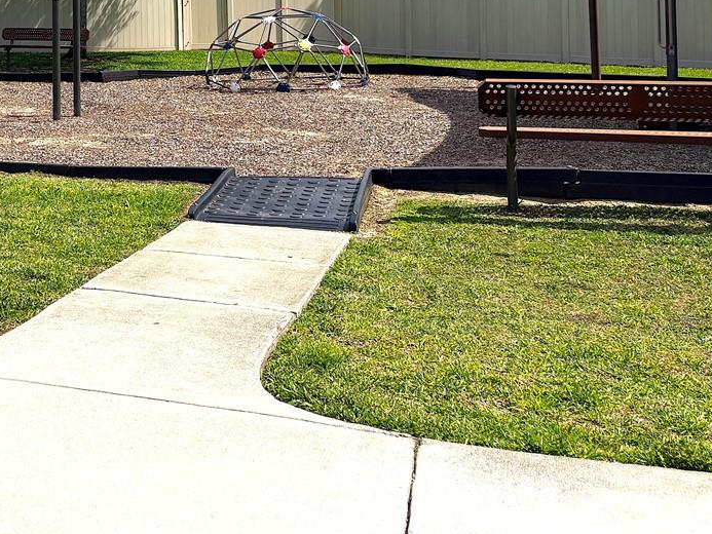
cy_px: -47
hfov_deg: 29.6
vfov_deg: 23.0
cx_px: -35
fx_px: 1234
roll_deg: +1.1
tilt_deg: +3.2
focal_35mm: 60
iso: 50
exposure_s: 1/6993
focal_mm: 5.96
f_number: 1.6
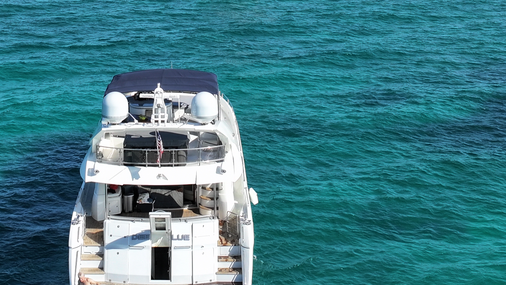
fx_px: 1100
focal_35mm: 82
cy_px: -80
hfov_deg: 25.7
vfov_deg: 14.2
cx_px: 151
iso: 100
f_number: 2.8
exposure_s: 1/1600
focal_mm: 12.29
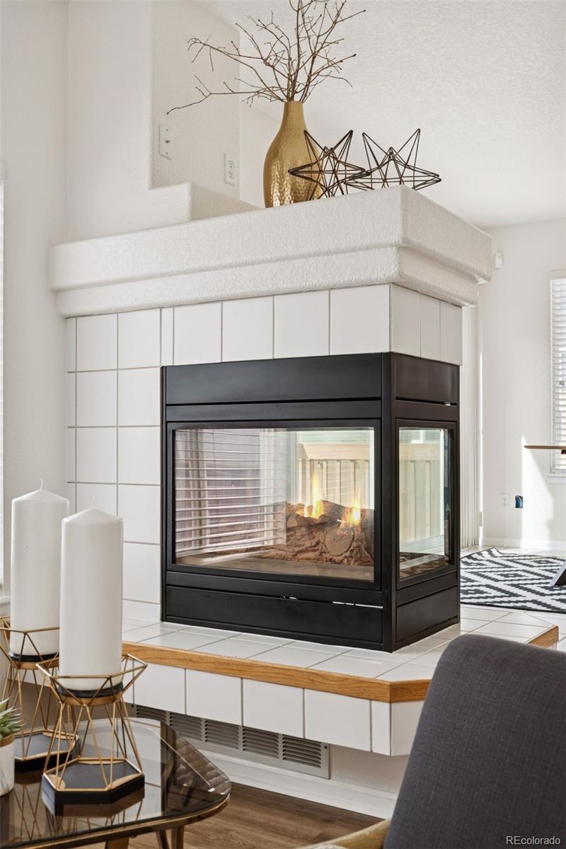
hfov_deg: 35.1
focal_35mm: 38
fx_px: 896
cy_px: 424
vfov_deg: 50.7
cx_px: 283
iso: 400
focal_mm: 38
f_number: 9
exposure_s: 1/60
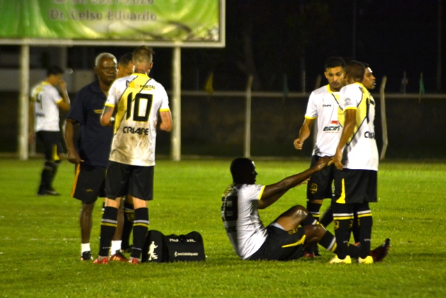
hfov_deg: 4.6
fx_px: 5576
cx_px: 223
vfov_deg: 3.1
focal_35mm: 450
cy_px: 149
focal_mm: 300
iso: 1600
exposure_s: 1/60
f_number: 5.6
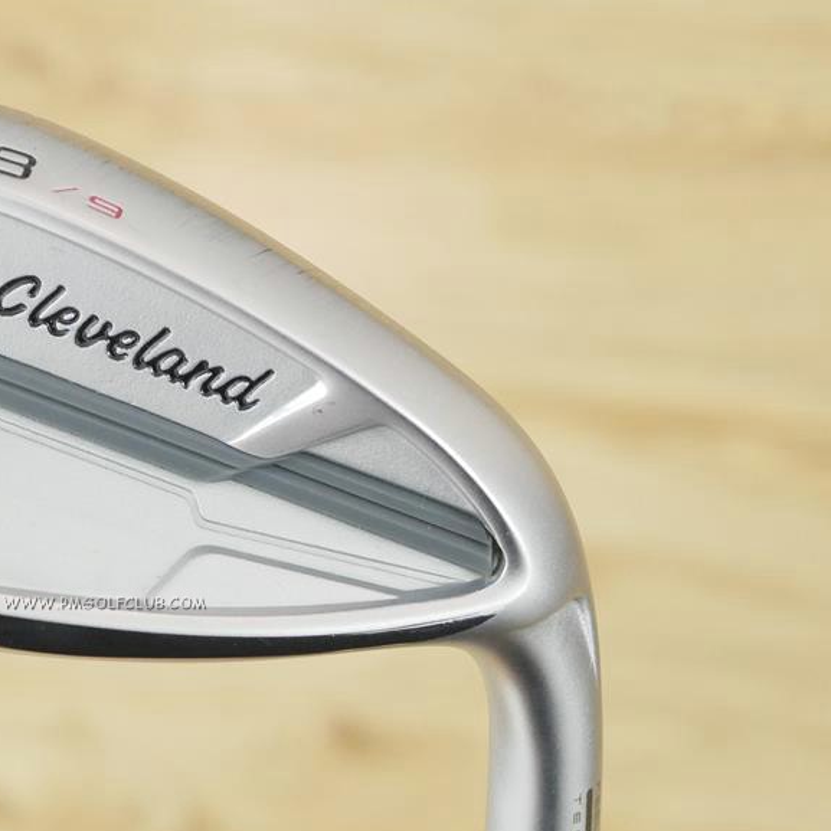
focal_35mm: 98
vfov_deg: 17.7
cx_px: 104
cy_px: 472
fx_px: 2662
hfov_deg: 17.5
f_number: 4.5
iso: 1600
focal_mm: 25
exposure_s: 1/40
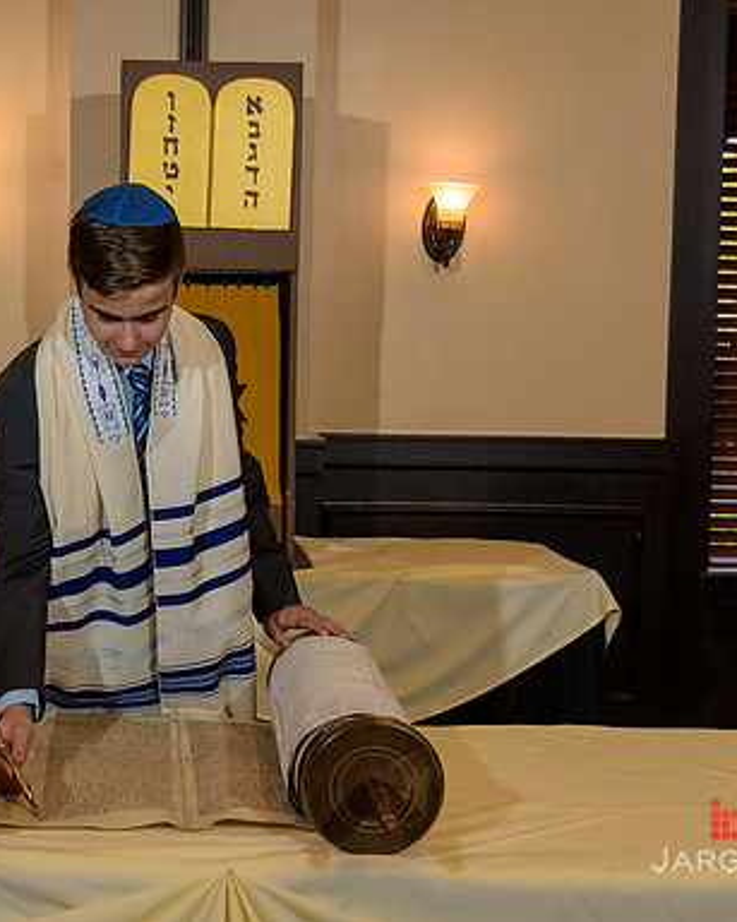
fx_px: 1855
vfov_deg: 27.9
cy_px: 460
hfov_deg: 22.3
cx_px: 185
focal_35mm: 68
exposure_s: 1/125
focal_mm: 48
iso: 1000
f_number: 5
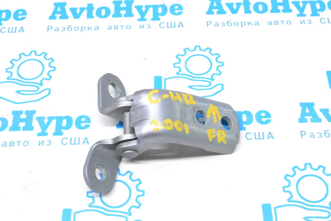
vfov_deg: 21.6
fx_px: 579
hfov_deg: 31.9
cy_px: 110
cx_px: 166
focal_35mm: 63
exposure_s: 1/100
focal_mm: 42
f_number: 11
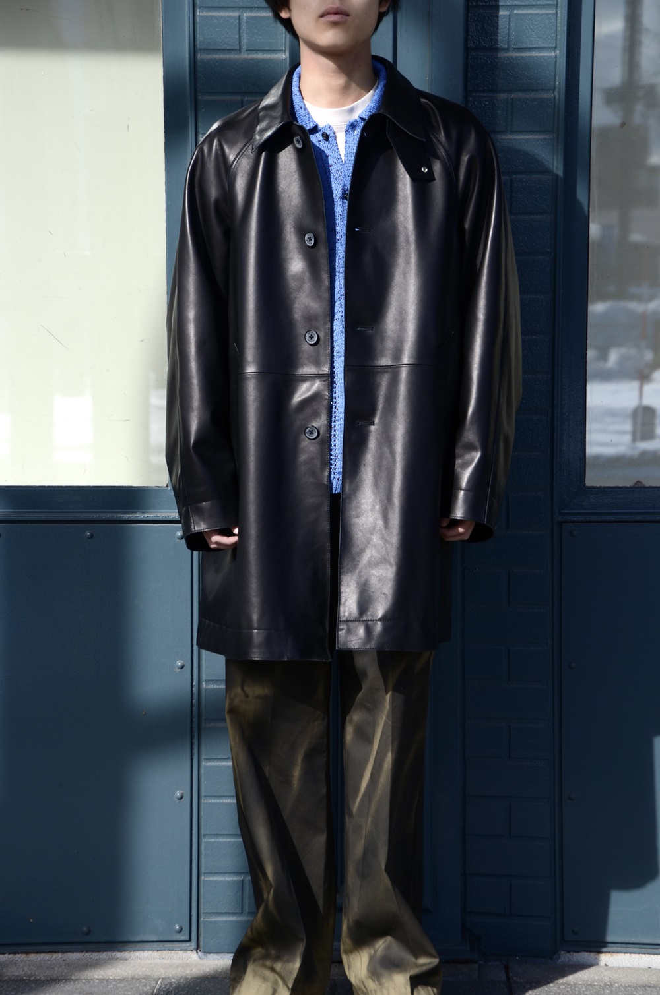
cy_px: 498
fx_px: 2899
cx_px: 330
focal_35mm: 105
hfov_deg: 13.0
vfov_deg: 19.5
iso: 125
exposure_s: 1/800
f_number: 5.3
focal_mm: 70
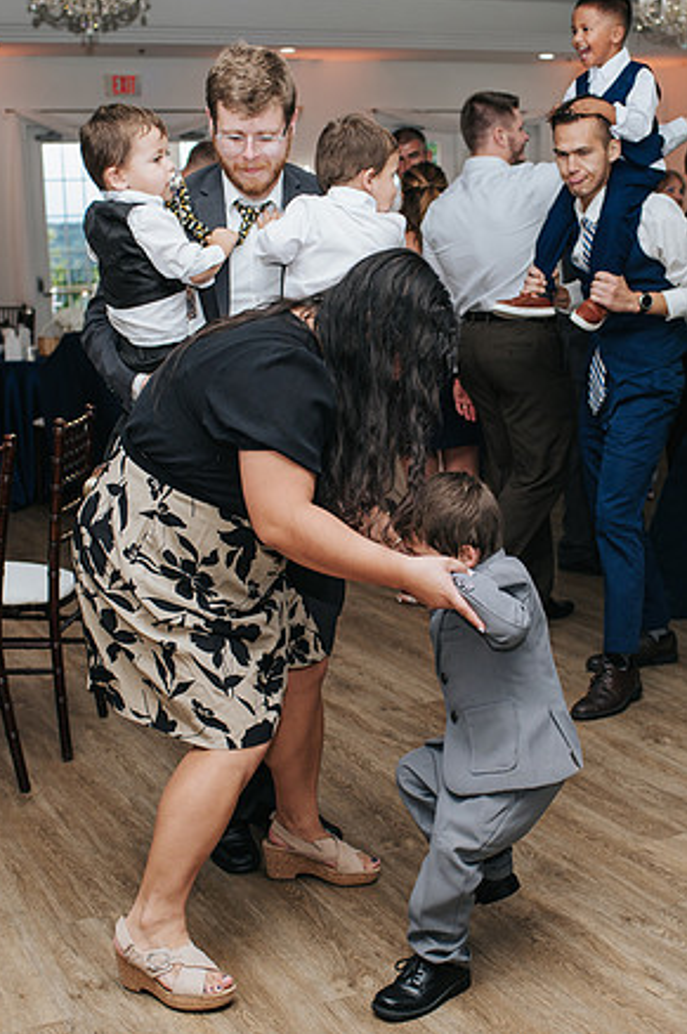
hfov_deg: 25.0
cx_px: 398
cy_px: 505
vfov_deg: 36.9
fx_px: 1549
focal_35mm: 54
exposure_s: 1/200
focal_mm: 35
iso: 800
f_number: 3.2
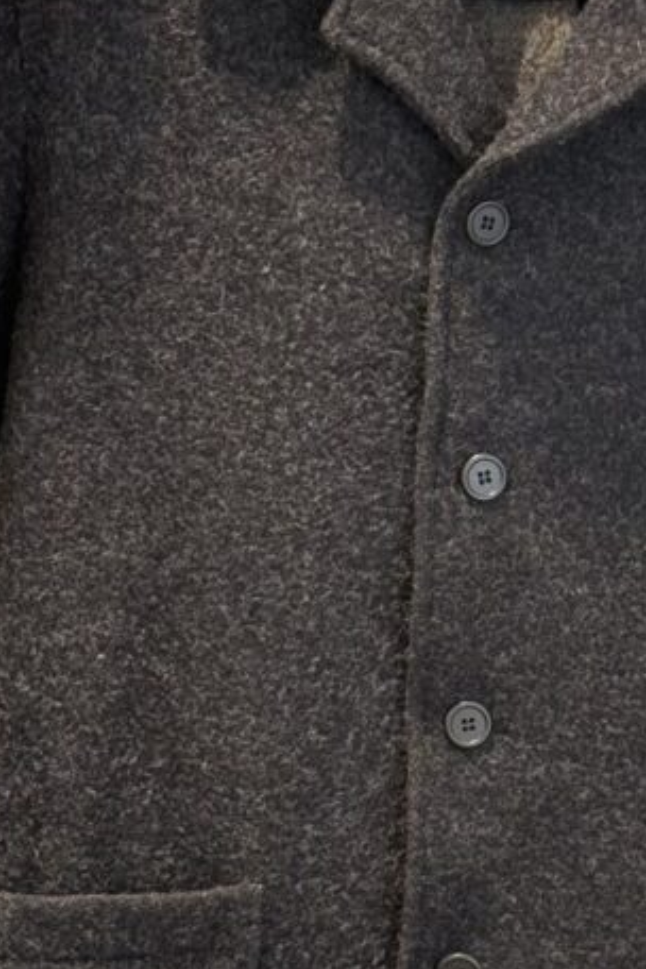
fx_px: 3768
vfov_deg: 14.6
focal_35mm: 140
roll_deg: -0.3
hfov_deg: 9.8
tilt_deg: -5.9
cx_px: 552
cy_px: 586
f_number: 1.78
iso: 80
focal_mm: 6.76
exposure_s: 1/100
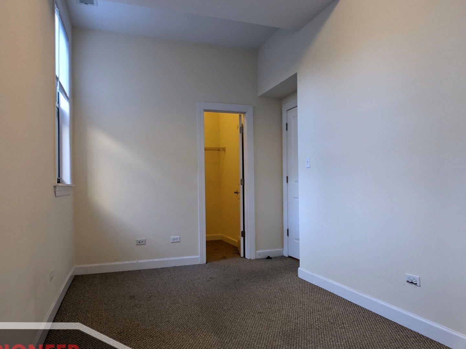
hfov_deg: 65.3
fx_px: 363
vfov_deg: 51.3
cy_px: 174
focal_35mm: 27
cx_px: 233
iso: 74
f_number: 1.8
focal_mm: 4.44
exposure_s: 1/30
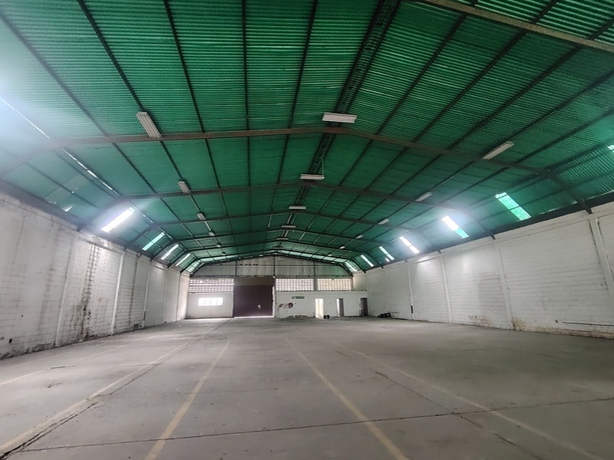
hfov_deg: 94.5
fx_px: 284
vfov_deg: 78.1
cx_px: 307
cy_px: 230
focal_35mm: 16
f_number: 2.2
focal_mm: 1.42
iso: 466
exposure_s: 1/33.3
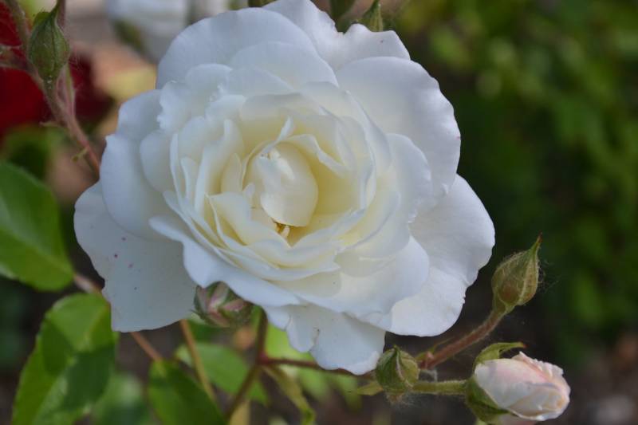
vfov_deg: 13.8
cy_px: 212
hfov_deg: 20.6
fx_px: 1754
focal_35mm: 99
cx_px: 319
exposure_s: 1/200
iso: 100
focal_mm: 66
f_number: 7.1
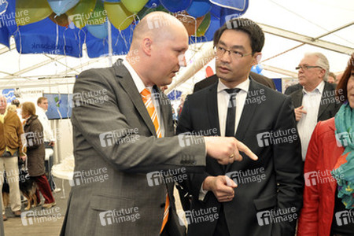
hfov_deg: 67.4
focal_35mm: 27
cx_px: 177
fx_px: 265
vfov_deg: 47.9
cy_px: 118
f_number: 5
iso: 400
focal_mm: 18
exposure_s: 1/60
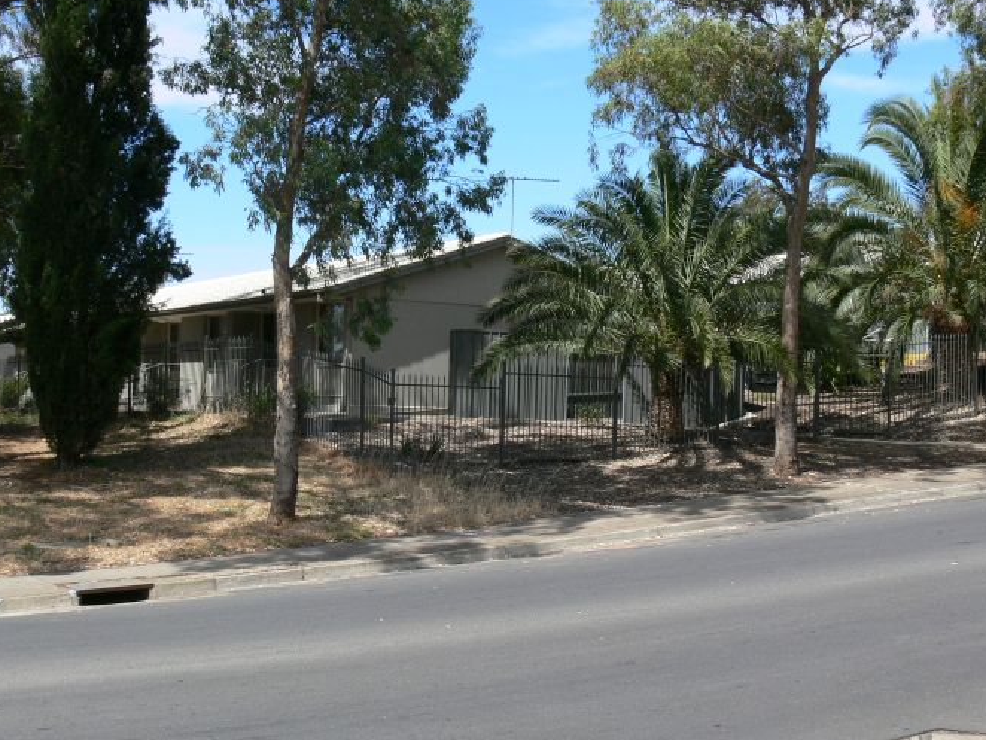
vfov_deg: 25.2
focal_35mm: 58
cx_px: 445
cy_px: 329
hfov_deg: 33.2
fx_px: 1653
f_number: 5.6
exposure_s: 1/250
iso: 80
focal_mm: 9
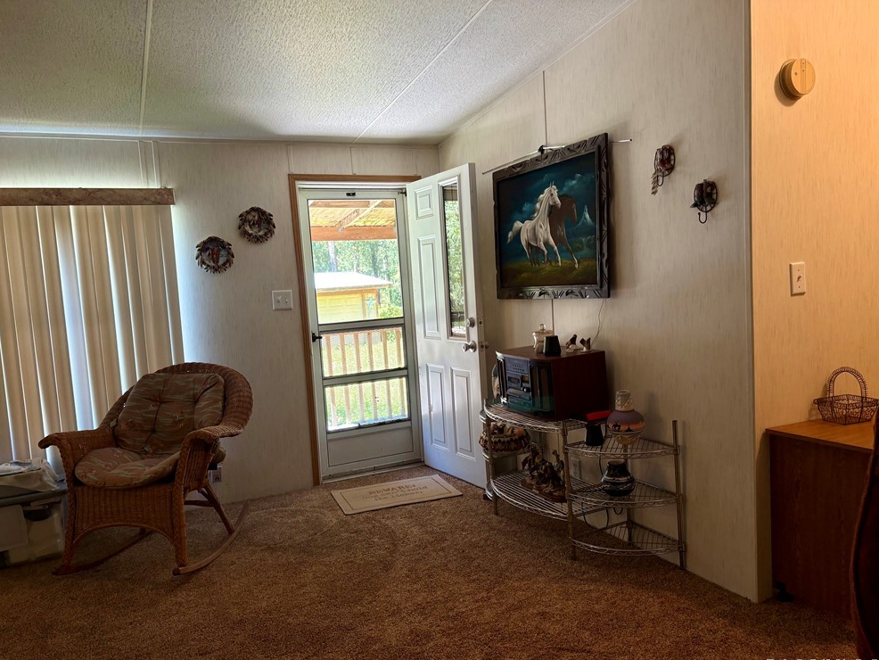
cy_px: 339
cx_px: 432
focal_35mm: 27
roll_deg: +3.6
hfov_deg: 65.3
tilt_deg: -5.3
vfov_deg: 51.4
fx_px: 686
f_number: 1.6
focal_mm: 5.96
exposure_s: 1/60
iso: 64
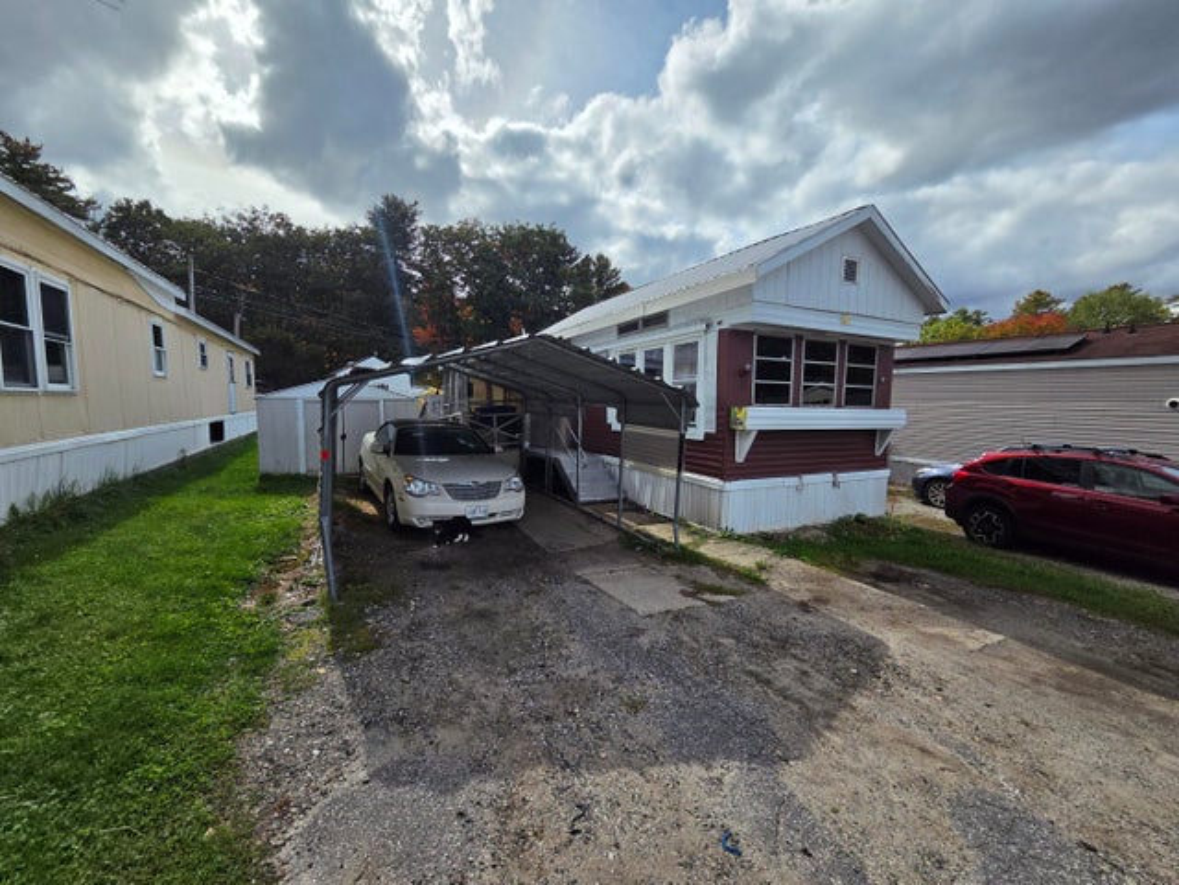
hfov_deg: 106.2
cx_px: 590
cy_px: 442
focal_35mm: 13
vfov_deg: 89.9
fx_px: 443
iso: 100
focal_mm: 2.2
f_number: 2.2
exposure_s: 1/7515
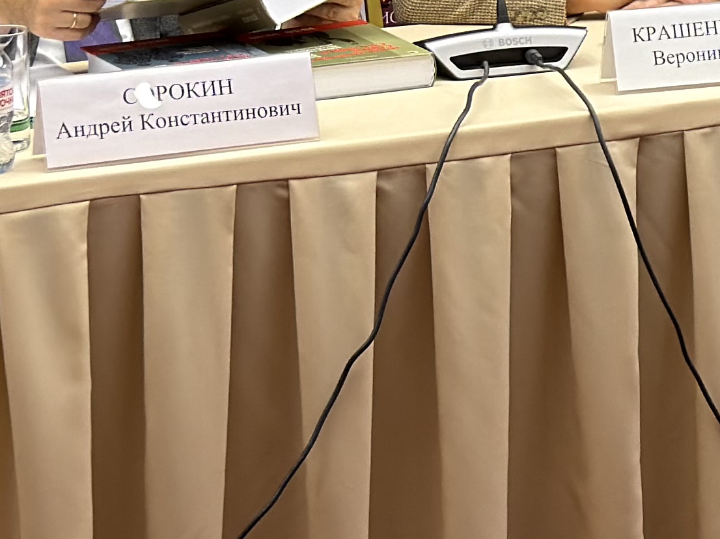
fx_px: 3639
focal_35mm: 175
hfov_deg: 10.8
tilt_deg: -6.8
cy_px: -323
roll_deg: +0.3
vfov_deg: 8.3
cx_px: 1114
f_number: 1.78
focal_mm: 6.76
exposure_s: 1/100
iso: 100
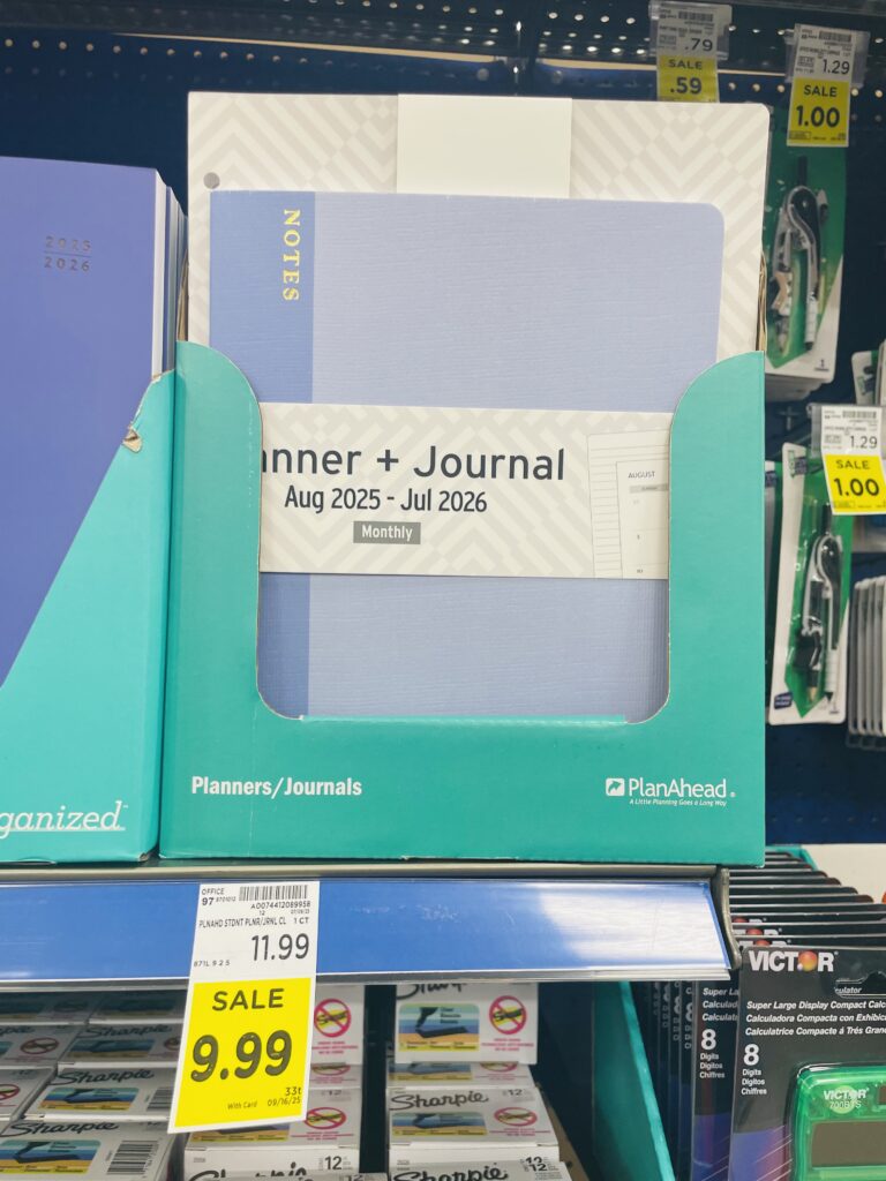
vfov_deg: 67.3
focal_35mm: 26
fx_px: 887
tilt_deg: +3.7
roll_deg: -1.1
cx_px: 443
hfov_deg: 53.1
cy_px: 590
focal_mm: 4.2
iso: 64
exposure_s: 1/64
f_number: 1.6
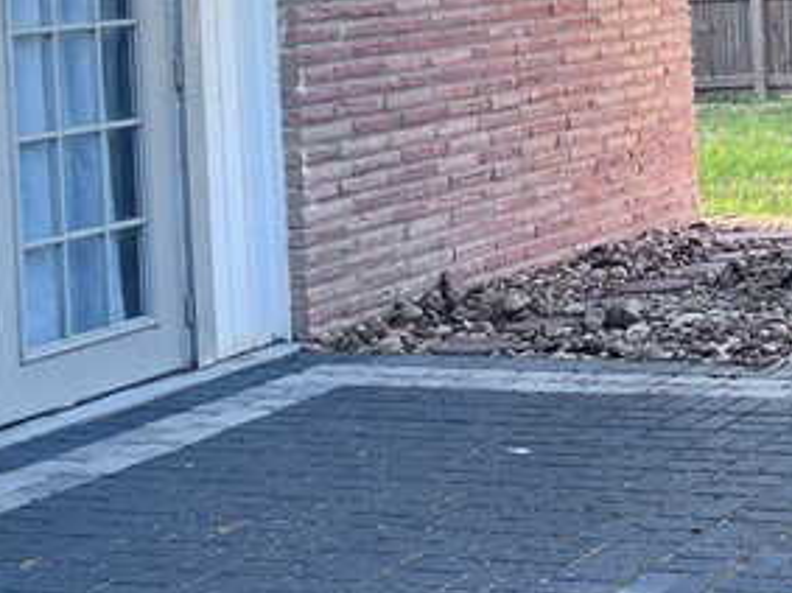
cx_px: 1049
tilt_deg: -1.9
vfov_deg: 15.3
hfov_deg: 19.2
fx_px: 2150
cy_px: -48
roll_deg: +2.2
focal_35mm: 94
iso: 40
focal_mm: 5.1
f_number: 1.6
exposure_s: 1/251
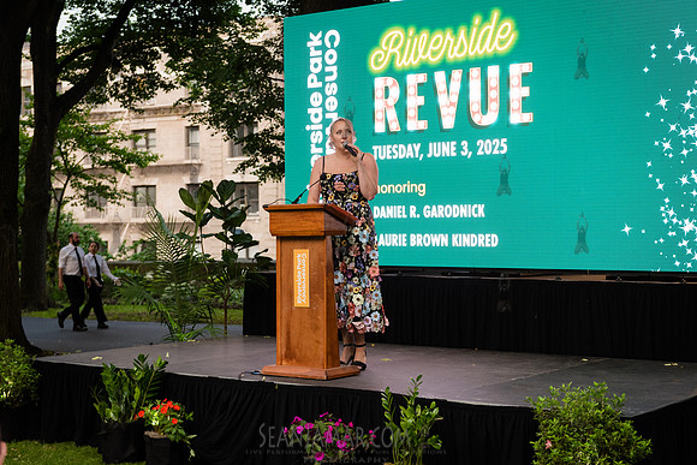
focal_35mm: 60
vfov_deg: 22.7
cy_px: 232
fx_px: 1156
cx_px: 348
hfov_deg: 33.5
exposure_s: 1/250
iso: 2000
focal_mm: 58
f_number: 3.5
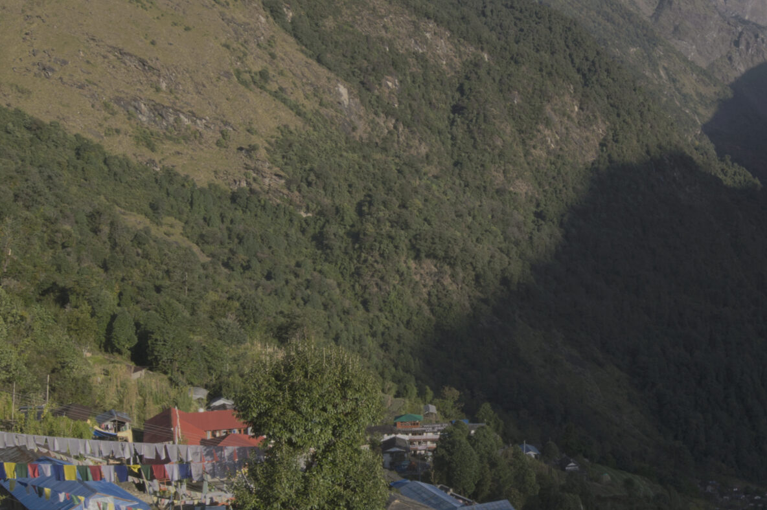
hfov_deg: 48.4
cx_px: 592
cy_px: 316
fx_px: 809
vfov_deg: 34.8
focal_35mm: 38
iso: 400
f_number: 22
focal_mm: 18
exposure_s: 1/60
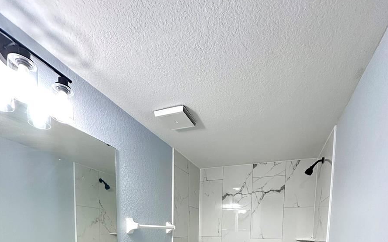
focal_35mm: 20
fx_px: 211
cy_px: 249
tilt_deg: -4.1
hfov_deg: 85.1
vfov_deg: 47.7
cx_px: 195
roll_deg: -2.1
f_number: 2.2
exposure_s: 1/120
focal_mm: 2.22
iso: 250
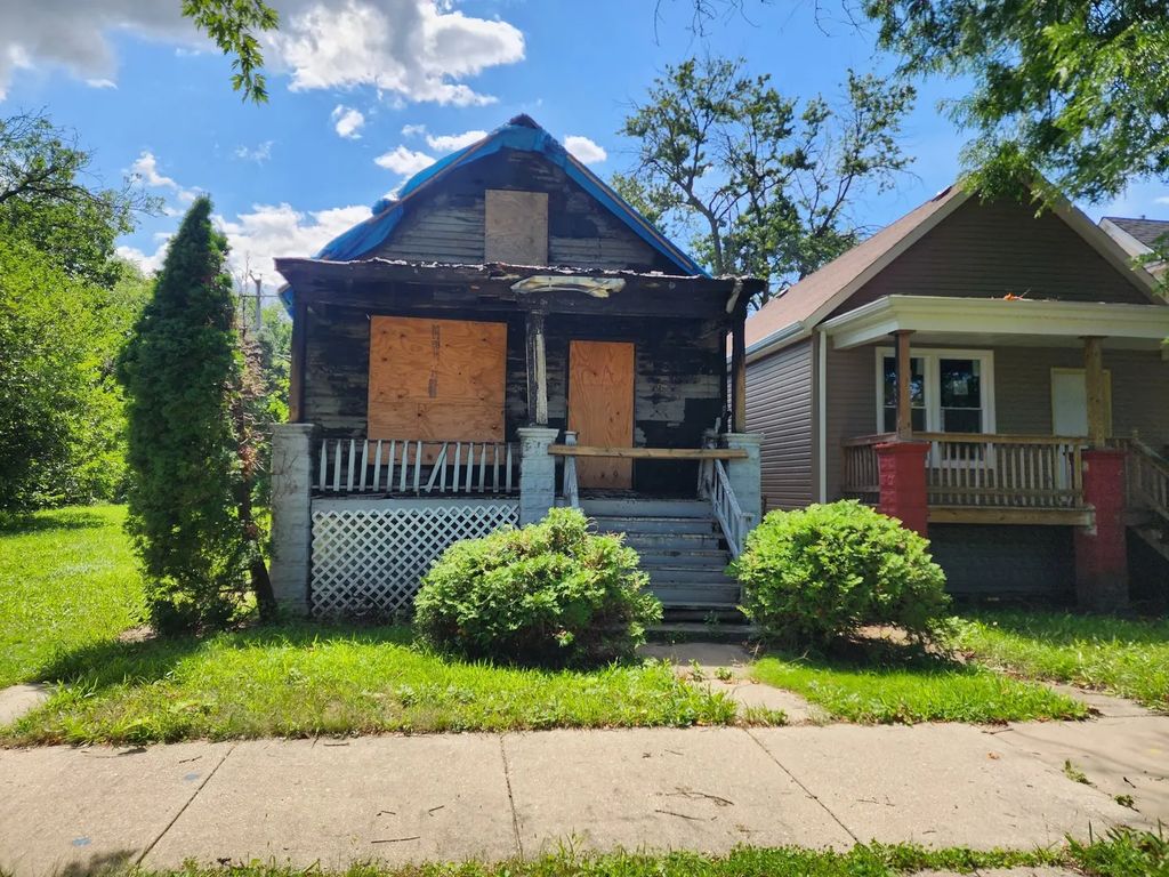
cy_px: 438
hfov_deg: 73.9
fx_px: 777
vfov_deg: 58.9
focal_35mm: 23
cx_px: 584
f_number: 1.8
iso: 12
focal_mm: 6.4
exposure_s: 1/670
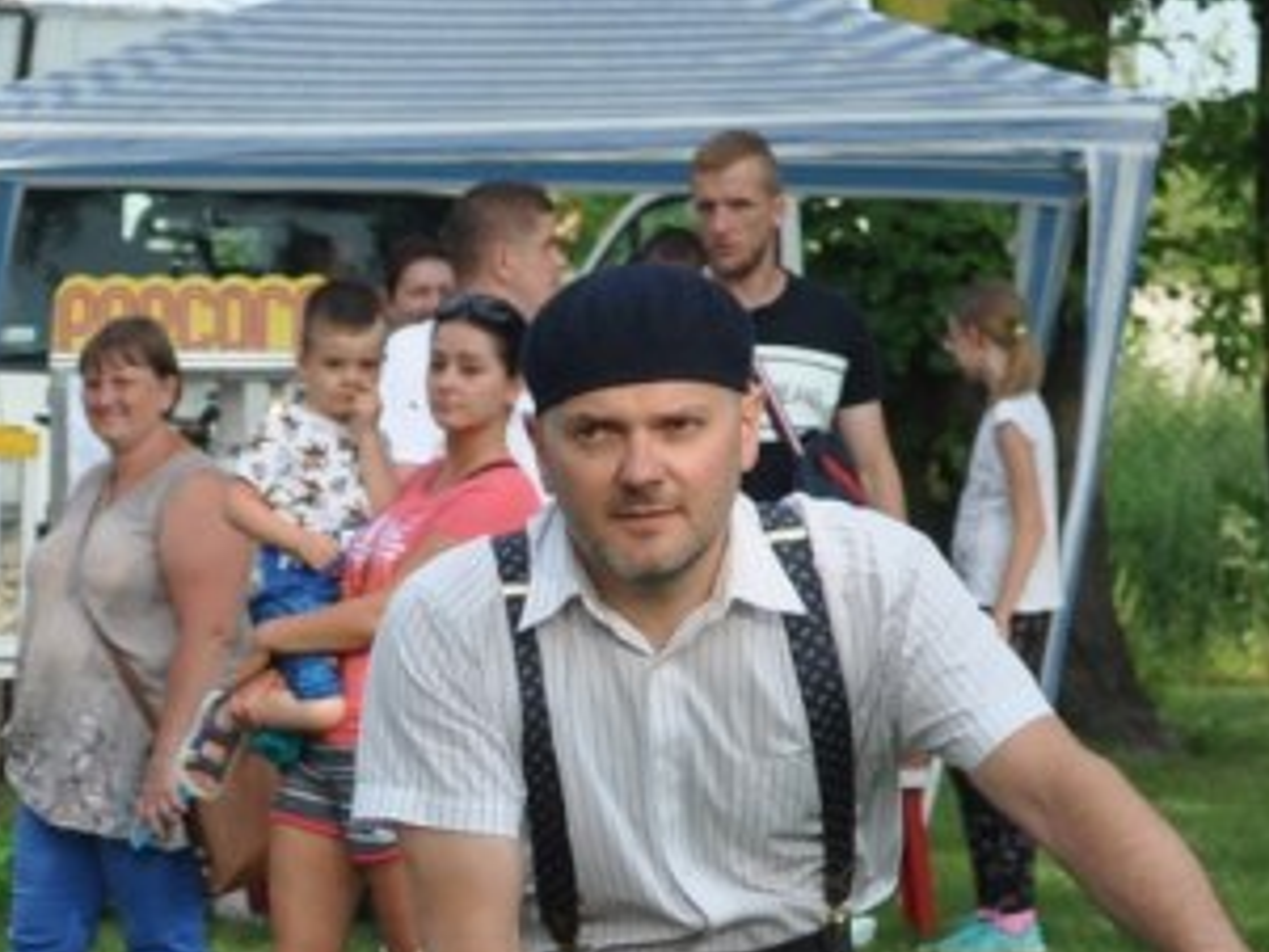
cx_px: -605
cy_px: 1674
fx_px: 10122
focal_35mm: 276
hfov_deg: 7.1
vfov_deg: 5.3
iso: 200
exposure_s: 1/160
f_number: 6.3
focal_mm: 48
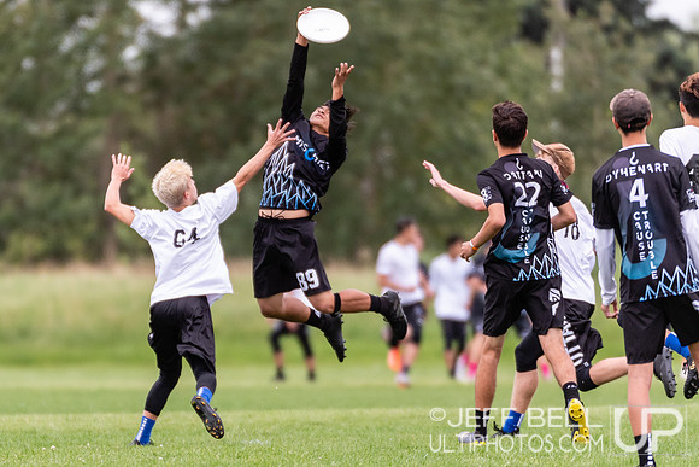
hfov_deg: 2.3
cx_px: 205
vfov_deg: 1.5
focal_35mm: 897
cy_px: 277
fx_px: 17414
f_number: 4
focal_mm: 400
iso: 560
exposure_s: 1/1000
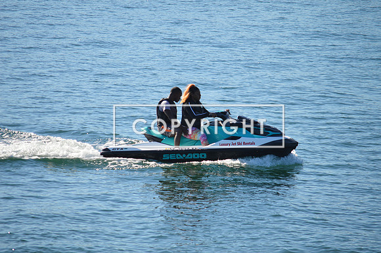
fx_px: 2776
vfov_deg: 5.2
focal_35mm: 262
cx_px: 190
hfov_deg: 7.9
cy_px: 126
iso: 140
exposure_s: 1/500
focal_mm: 175
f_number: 5.6
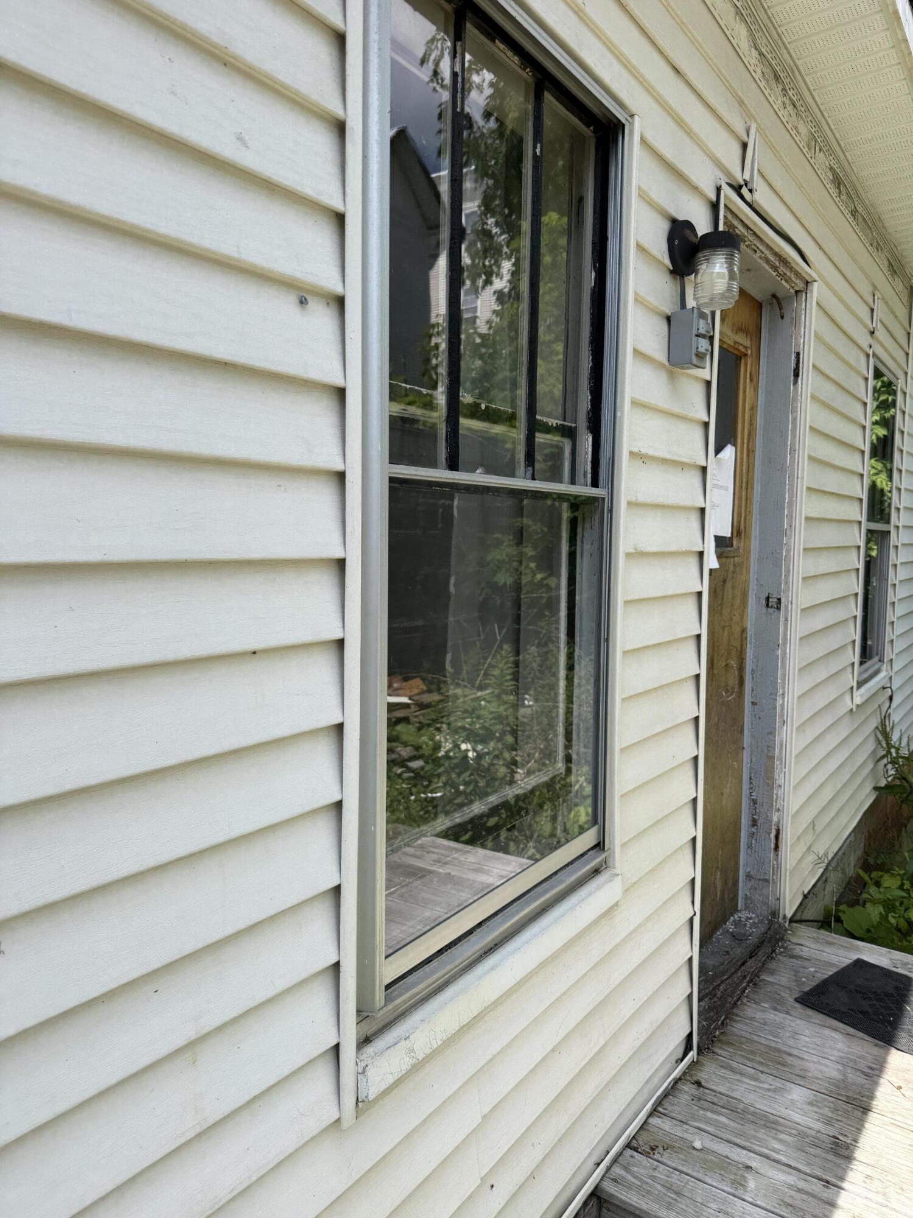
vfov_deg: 71.6
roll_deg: -1.7
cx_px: 456
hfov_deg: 56.8
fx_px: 844
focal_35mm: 24
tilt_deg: -5.5
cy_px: 609
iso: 80
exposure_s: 1/2611
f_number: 1.78
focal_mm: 6.76
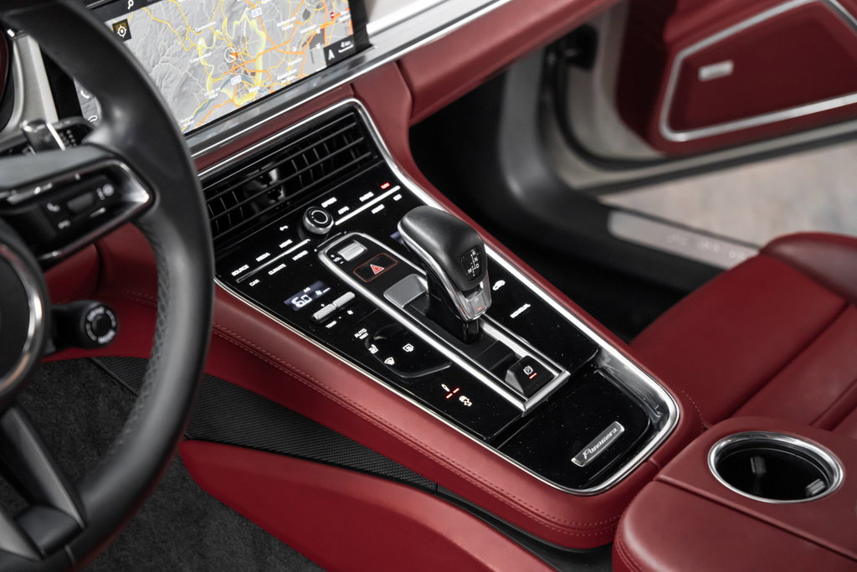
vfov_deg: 19.7
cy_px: 286
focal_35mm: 69
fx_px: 1643
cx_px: 428
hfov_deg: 29.2
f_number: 2.8
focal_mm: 46
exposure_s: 1/100
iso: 2000
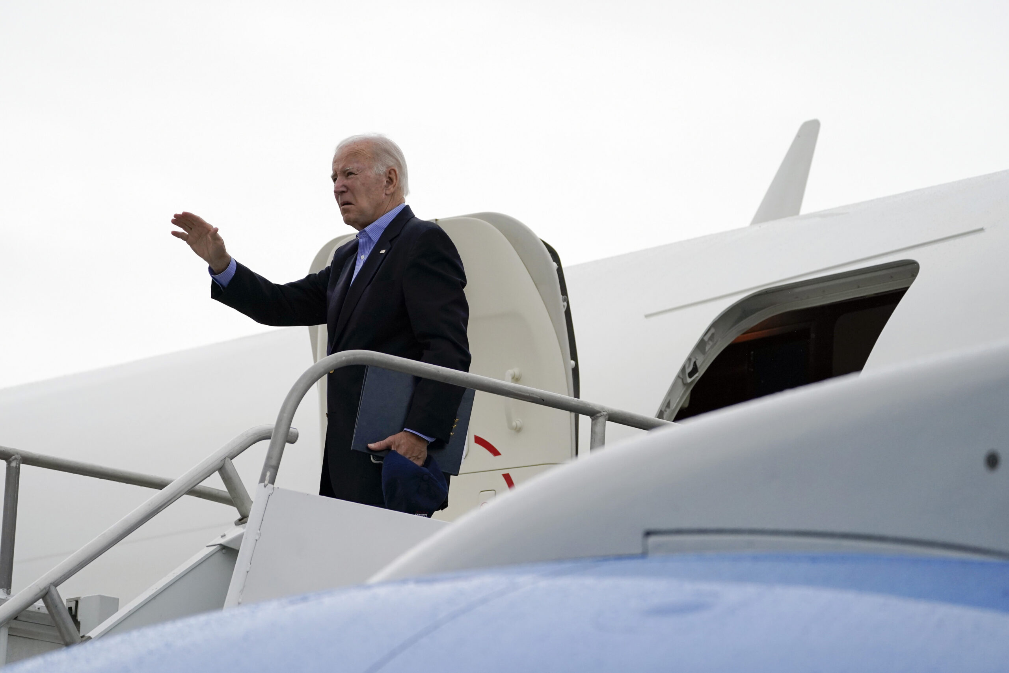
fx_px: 5241
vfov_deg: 7.3
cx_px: 504
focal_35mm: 187
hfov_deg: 11.0
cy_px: 336
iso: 2000
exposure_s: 1/6400
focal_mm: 187
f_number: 5.6
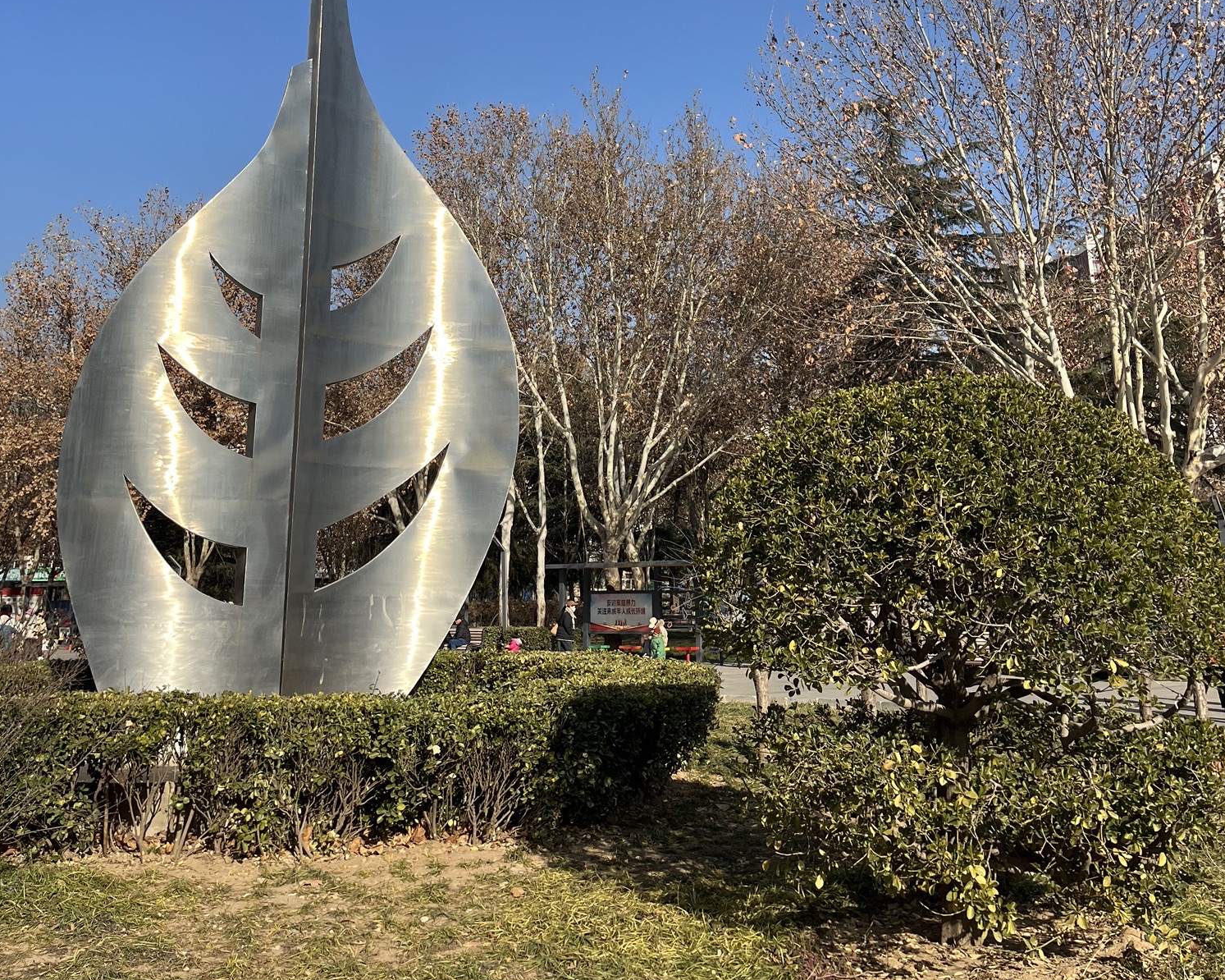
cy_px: 233
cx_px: 614
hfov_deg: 52.9
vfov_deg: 41.9
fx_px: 1233
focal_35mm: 34
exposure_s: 1/3215
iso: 50
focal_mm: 5.1
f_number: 1.6
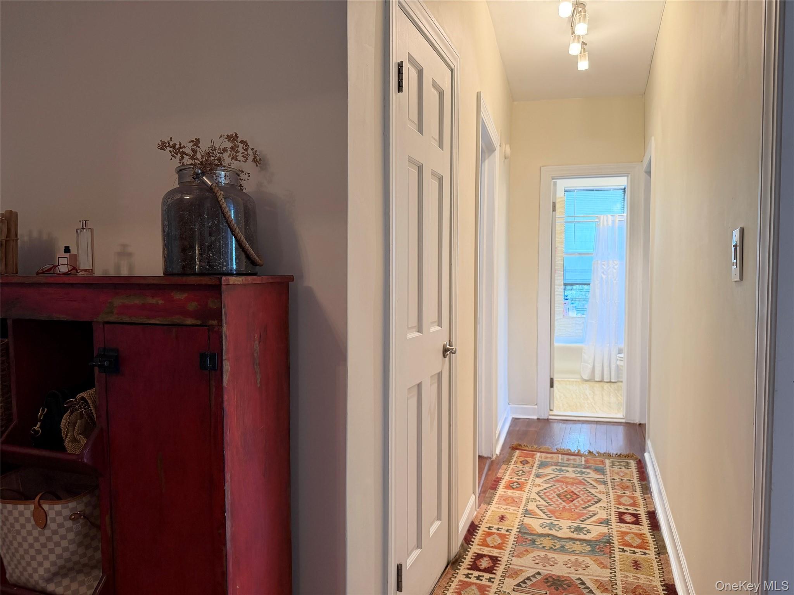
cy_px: 298
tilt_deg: -2.6
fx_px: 550
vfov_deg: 56.8
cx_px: 397
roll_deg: +0.8
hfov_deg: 71.6
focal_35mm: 24
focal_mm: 6.76
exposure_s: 1/60
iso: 200
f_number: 1.78
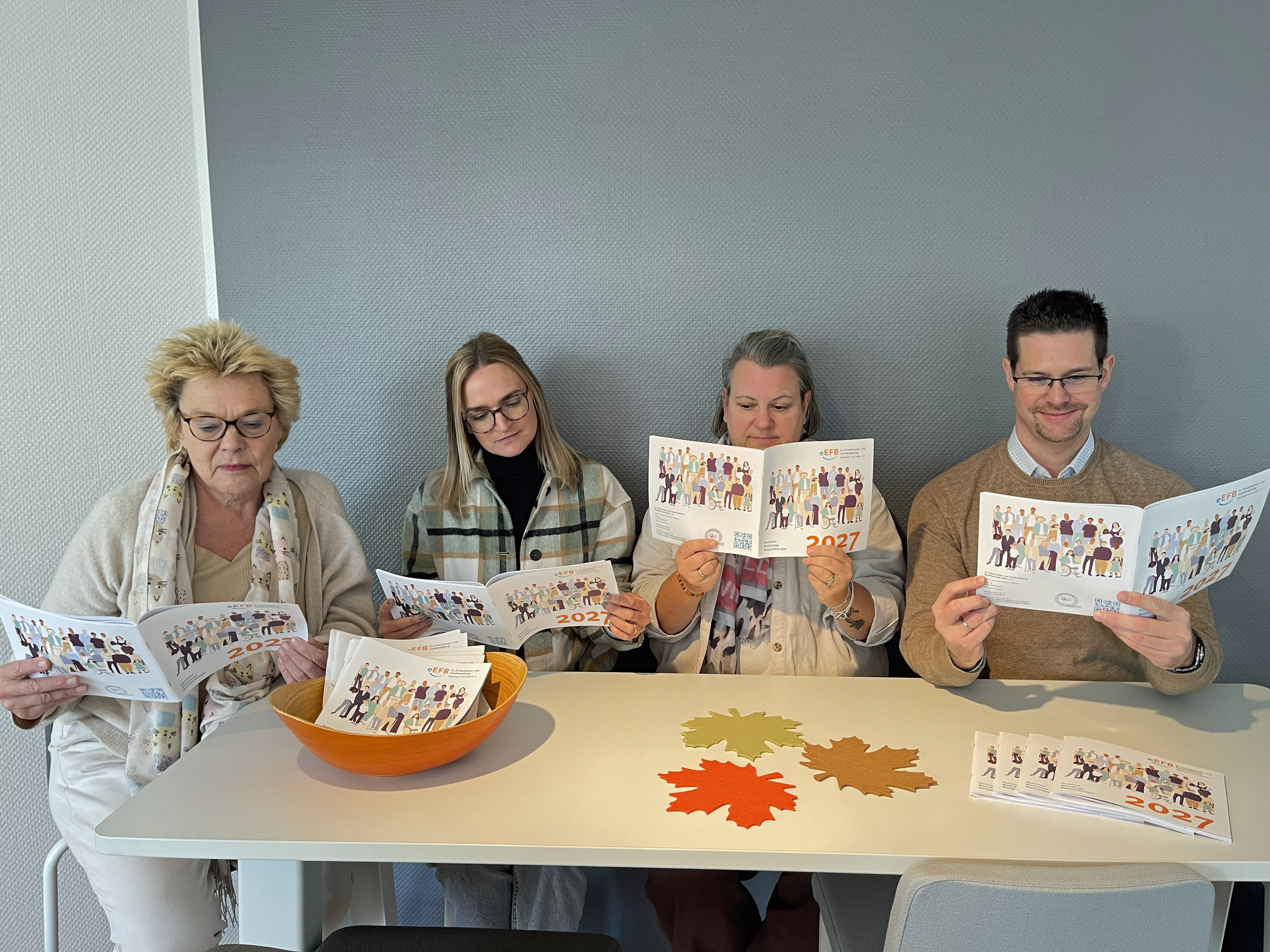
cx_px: 635
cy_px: 476
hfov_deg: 69.4
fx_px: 917
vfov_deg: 54.9
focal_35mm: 25
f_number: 1.6
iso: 100
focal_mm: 5.1
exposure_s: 1/50
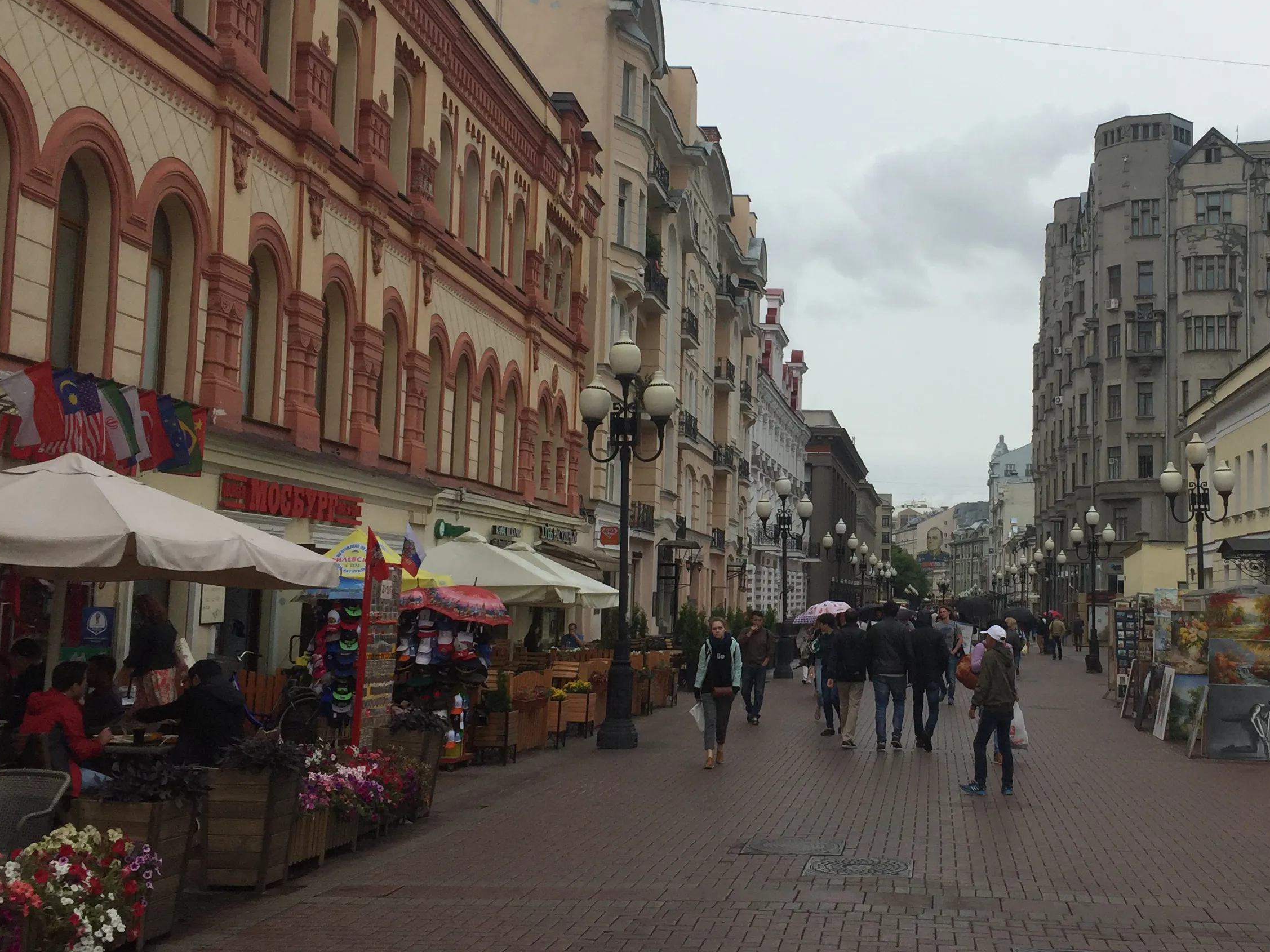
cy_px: 425
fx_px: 1541
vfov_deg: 34.3
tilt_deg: +4.4
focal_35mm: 42
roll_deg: -2.1
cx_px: 852
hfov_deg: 44.1
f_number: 2.2
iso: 32
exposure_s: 1/2326
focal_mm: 4.15
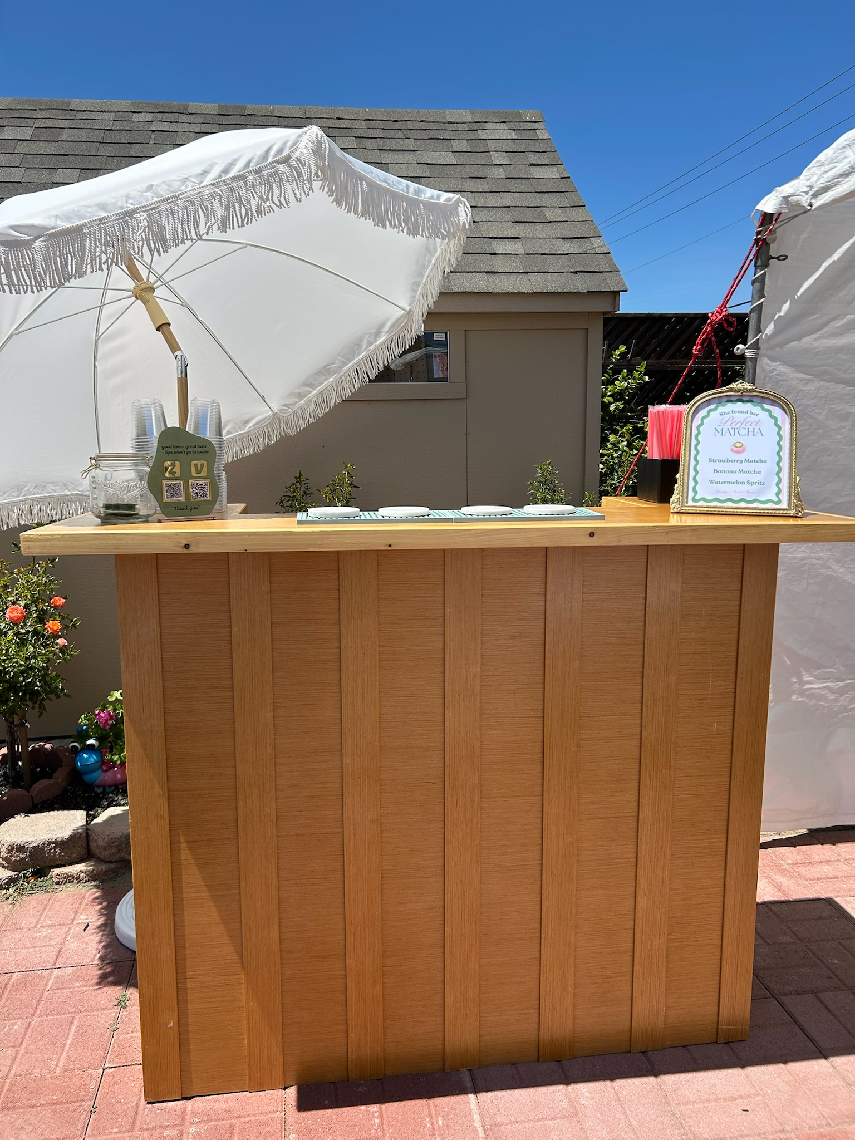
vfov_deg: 67.3
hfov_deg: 53.1
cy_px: 570
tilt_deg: -10.4
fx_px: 856
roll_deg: +0.7
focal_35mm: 26
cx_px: 428
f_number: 1.5
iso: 50
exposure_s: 1/3968
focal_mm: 5.7
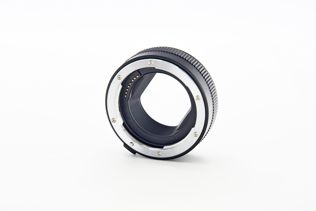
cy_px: 106
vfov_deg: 11.4
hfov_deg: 17.1
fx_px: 1053
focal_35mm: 120
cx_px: 158
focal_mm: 80
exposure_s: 1/100
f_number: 8
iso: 800
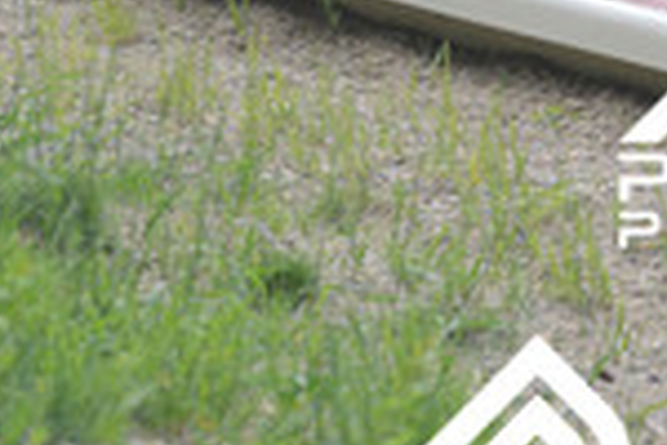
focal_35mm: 521
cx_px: 792
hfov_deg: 3.9
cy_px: 60
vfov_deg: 2.6
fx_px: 9652
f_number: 6.3
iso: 640
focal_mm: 195
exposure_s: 1/640
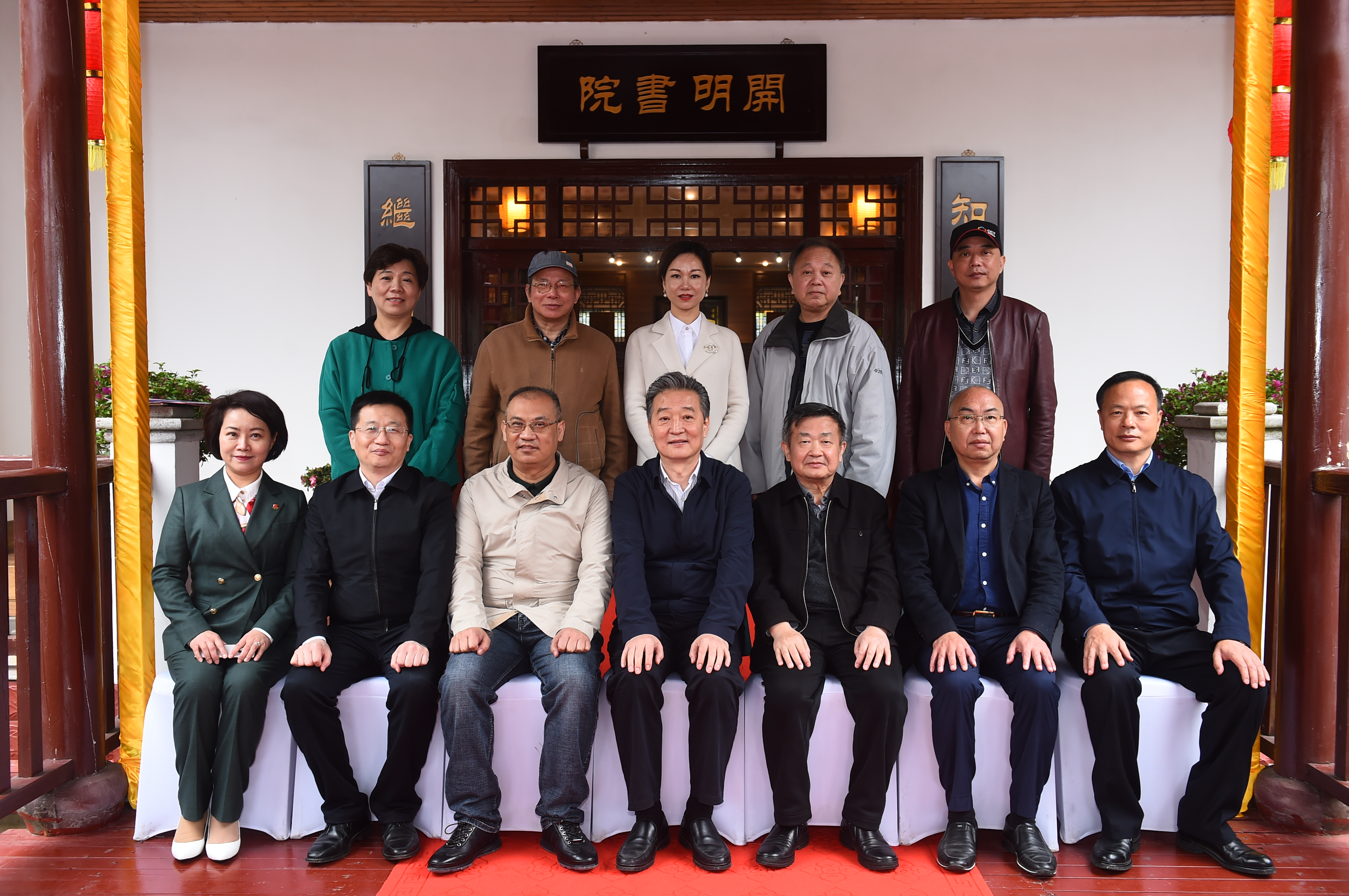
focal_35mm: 32
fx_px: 1198
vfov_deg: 41.0
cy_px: 448
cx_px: 674
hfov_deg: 58.8
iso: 800
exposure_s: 1/100
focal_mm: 32
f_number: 5
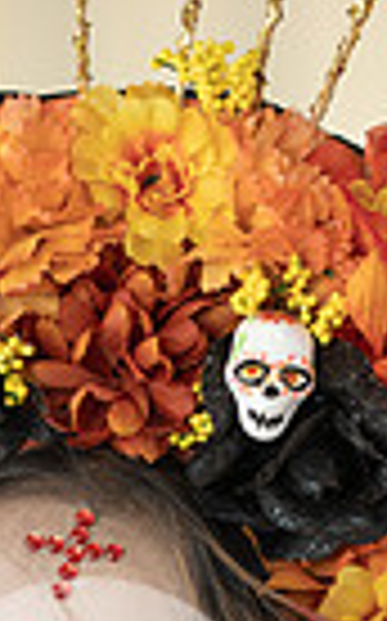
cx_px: 90
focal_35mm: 282
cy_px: 922
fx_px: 4769
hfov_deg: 4.6
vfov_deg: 7.3
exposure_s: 1/100
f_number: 1.8
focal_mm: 85
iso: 140
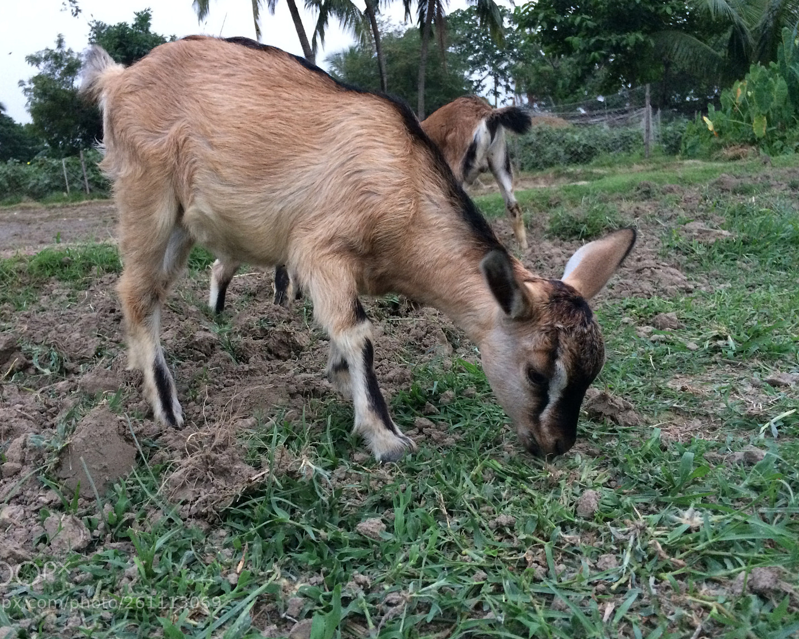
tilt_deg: -11.5
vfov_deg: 47.1
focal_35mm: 31
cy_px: 318
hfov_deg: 57.1
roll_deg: +4.5
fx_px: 733
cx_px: 372
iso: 250
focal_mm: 4.15
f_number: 2.2
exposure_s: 1/33
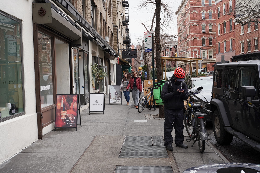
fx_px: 289
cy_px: 86
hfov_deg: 48.5
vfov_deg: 33.4
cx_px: 130
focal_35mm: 40
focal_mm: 40
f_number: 10
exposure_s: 1/100
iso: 400
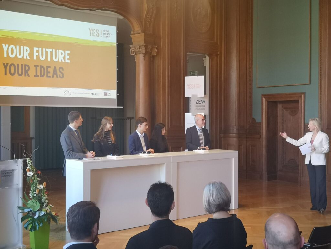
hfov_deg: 42.1
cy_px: 124
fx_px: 430
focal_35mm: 45
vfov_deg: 32.2
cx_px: 166
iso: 125
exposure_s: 1/50
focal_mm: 3.95
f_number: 1.8
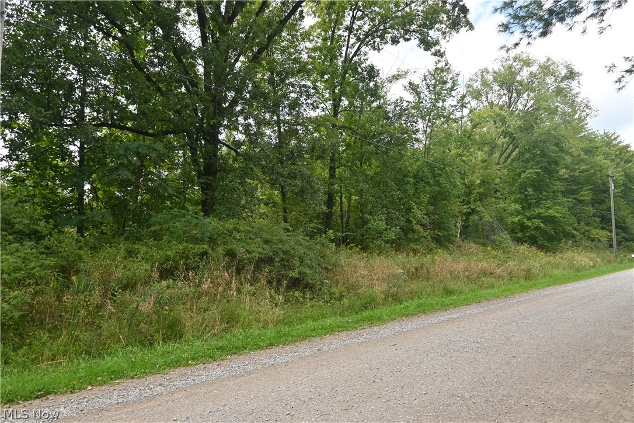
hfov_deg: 73.7
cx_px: 317
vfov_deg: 53.1
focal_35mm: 24
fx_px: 423
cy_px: 212
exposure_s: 1/250
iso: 200
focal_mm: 16
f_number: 5.6
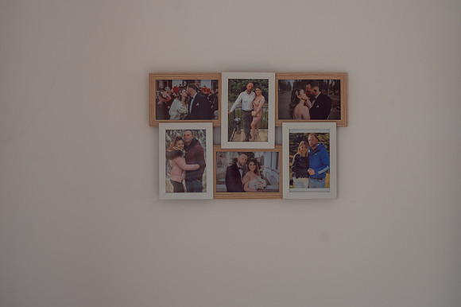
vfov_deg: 12.7
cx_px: 250
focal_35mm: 107
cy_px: 78
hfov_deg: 19.1
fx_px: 1369
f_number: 4
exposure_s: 1/160
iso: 200
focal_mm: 70
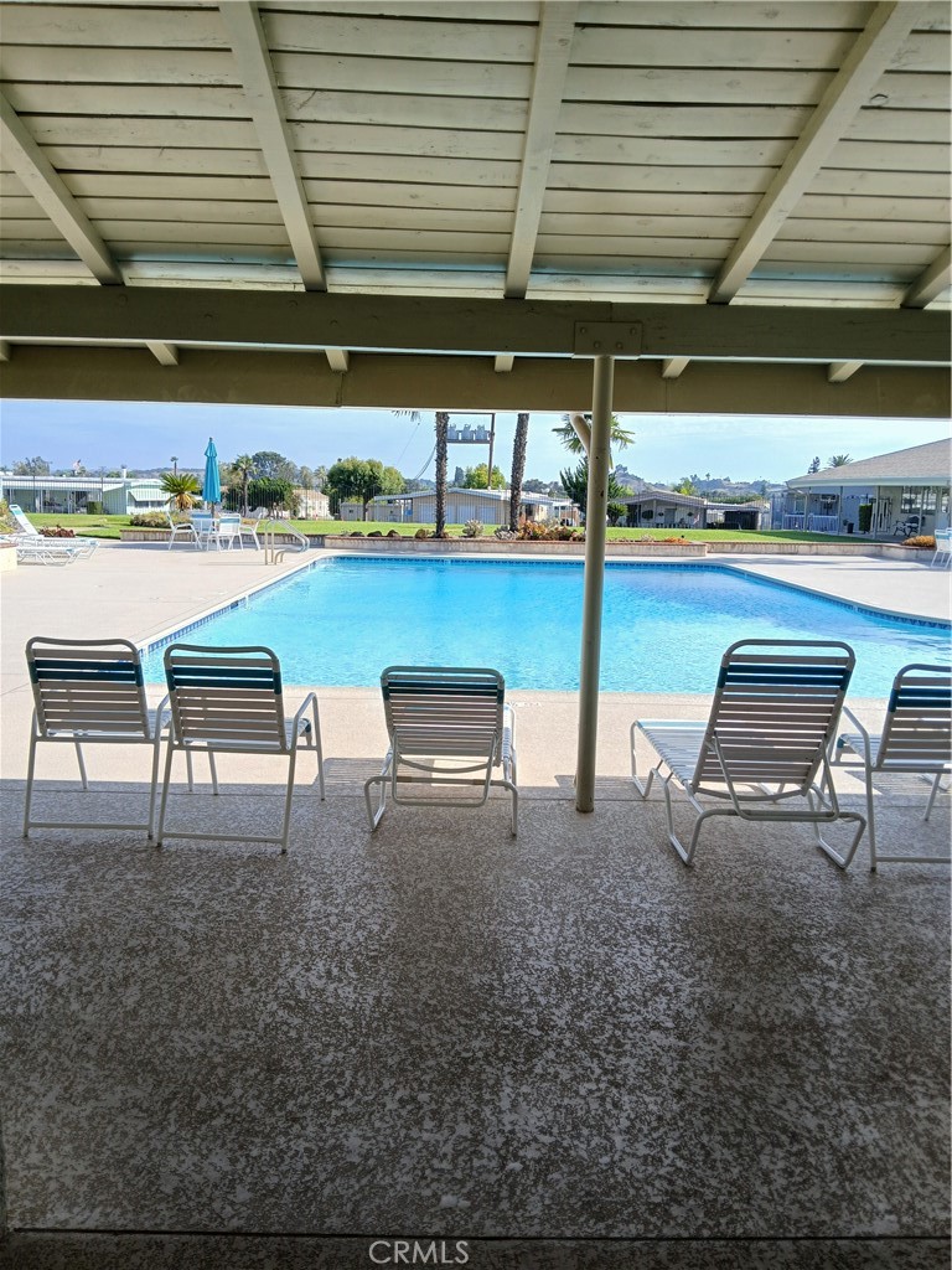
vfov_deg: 67.3
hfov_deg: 53.1
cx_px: 476
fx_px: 953
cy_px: 635
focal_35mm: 26
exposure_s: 1/374
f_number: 1.8
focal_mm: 3.98
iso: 20
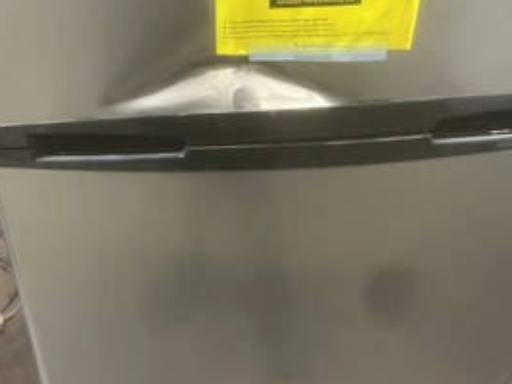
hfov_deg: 47.4
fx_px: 577
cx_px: 190
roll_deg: +3.7
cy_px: 108
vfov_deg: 36.1
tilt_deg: -31.2
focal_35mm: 39
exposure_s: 1/60
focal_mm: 5.1
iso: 250
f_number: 1.6
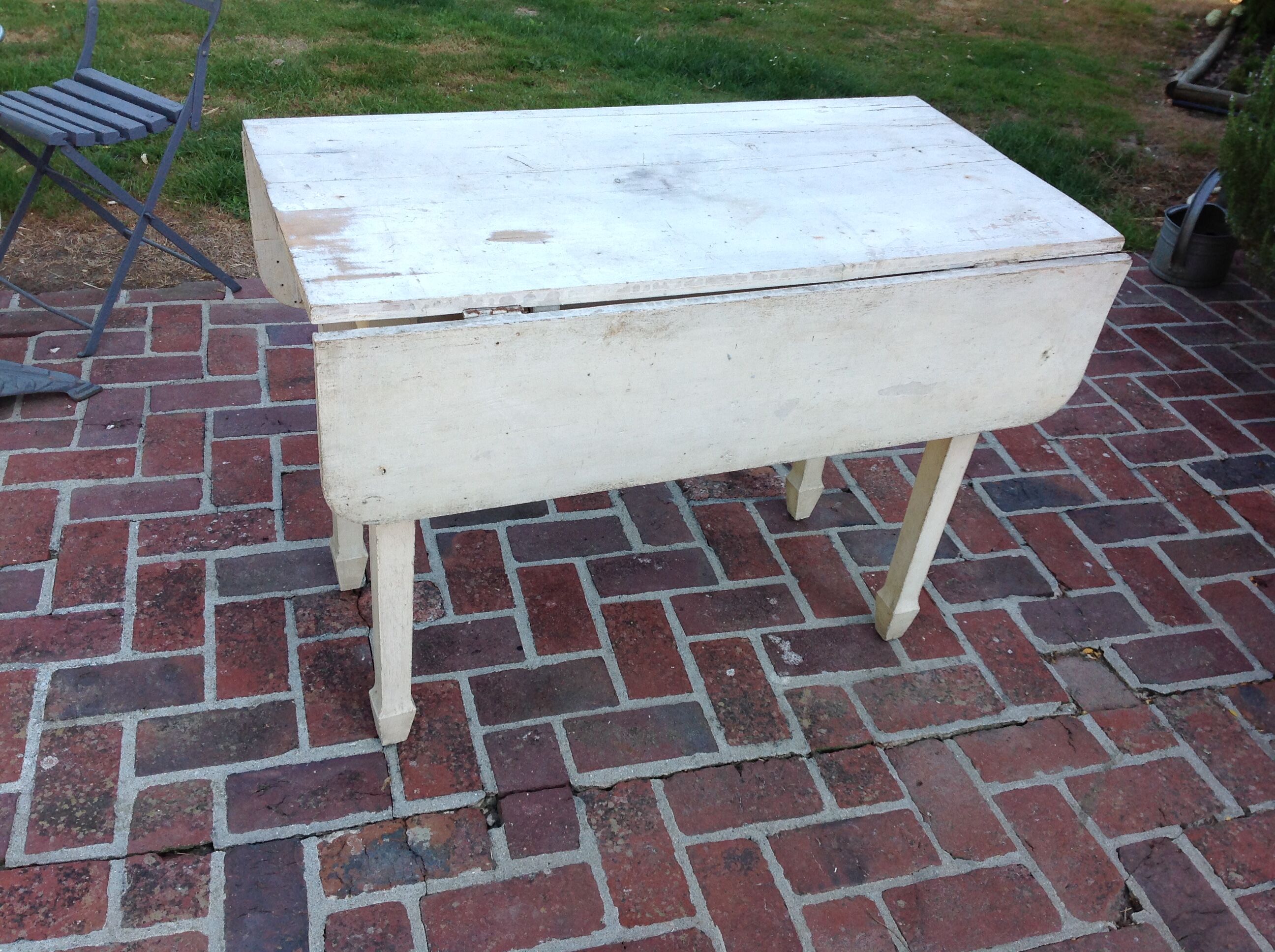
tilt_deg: -34.3
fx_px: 1287
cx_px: 638
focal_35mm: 35
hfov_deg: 52.7
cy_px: 476
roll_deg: -5.7
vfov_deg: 40.6
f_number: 2.4
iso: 50
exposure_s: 1/321
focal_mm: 4.28
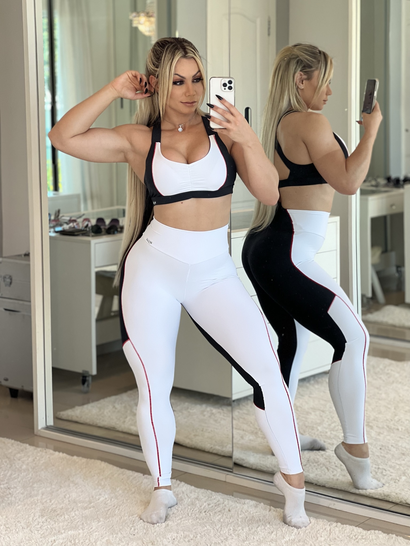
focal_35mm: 77
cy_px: 273
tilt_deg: -8.1
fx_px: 1216
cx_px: 205
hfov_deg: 19.1
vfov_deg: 25.3
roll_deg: -0.2
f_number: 2.8
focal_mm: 9
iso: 100
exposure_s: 1/120
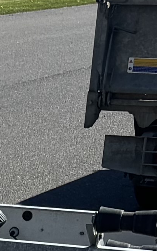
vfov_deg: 8.0
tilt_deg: -21.8
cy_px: 628
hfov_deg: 5.0
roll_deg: -2.1
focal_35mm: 241
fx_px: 1650
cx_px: -418
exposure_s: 1/2933
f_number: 1.6
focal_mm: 5.96
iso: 50
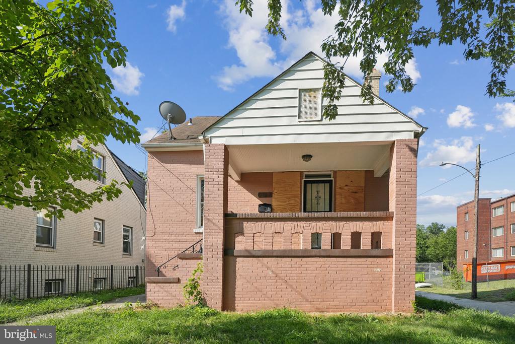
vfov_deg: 67.1
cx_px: 258
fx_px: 259
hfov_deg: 89.7
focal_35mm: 18
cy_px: 172
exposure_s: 1/400
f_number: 7.1
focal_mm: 18.1
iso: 160
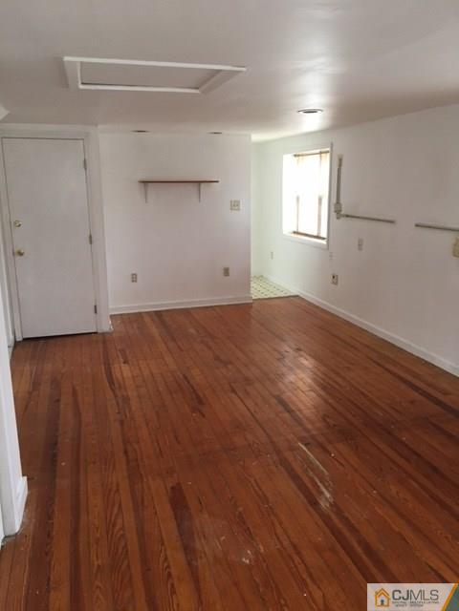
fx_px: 513
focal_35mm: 29
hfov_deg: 48.2
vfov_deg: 61.7
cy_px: 306
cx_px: 230
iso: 100
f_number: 2.2
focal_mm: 4.15
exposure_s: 1/30
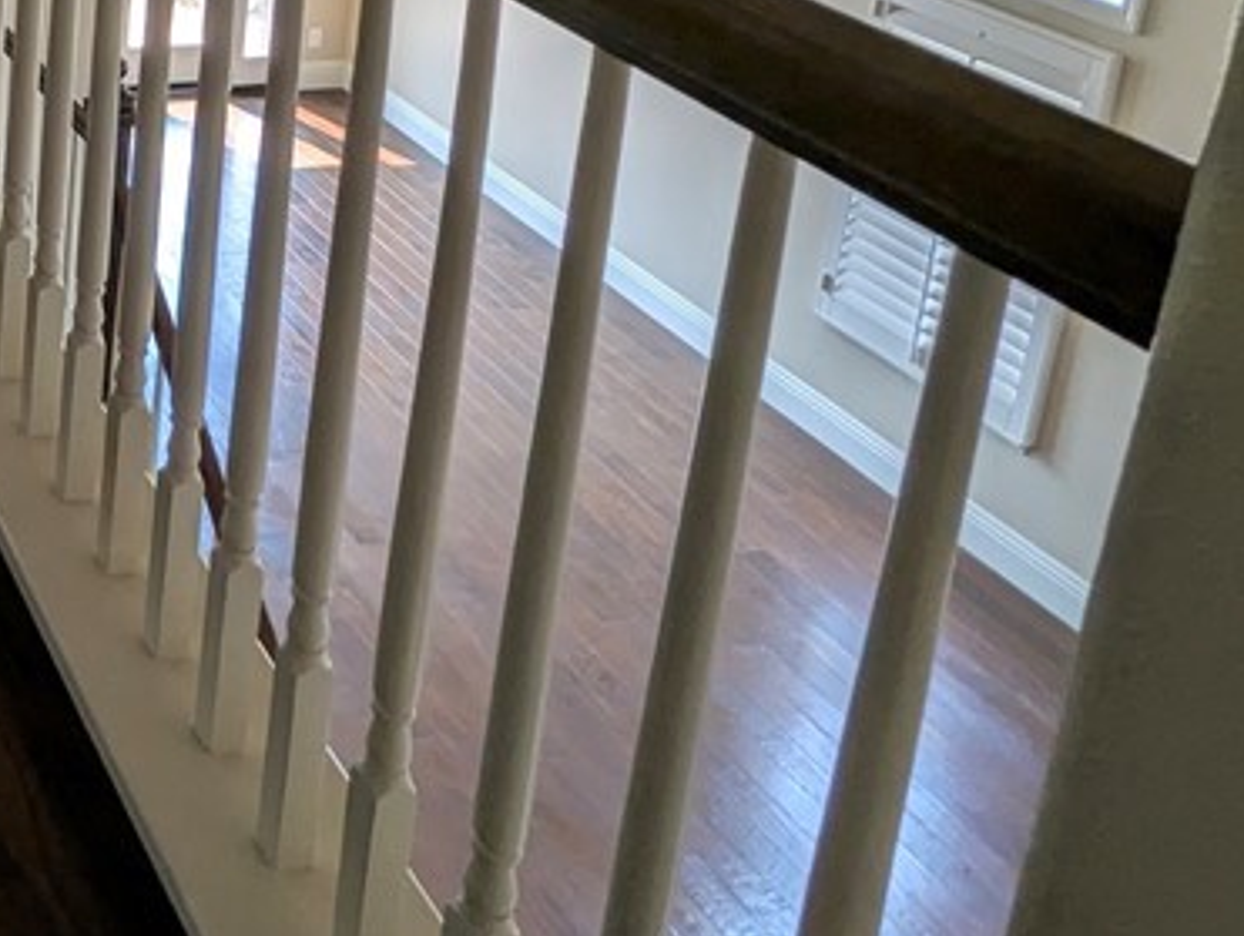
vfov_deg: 29.0
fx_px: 1583
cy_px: -151
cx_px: -371
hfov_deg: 32.4
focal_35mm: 44
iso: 71
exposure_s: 1/61
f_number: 2.2
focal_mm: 2.35
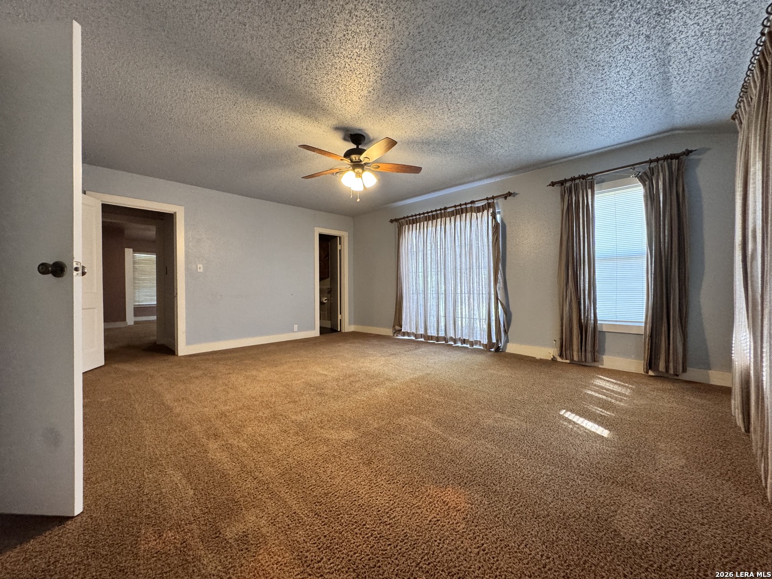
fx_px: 312
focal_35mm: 14
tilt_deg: -0.8
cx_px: 386
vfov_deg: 85.7
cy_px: 290
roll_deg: +0.3
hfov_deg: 102.1
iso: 400
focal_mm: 2.22
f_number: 2.2
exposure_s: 1/60
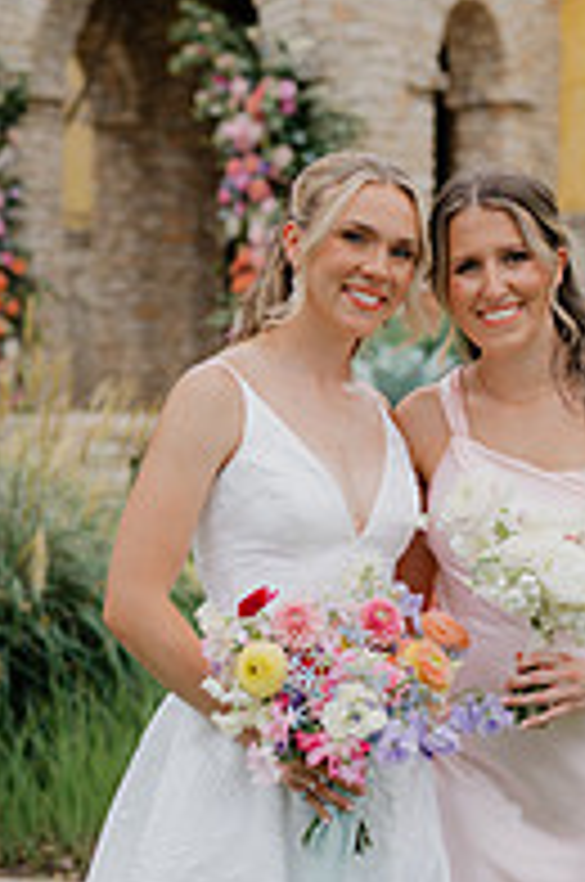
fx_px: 2813
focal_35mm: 115
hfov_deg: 11.9
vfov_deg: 17.7
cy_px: 657
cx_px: 405
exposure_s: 1/1250
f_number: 2.5
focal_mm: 50
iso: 64
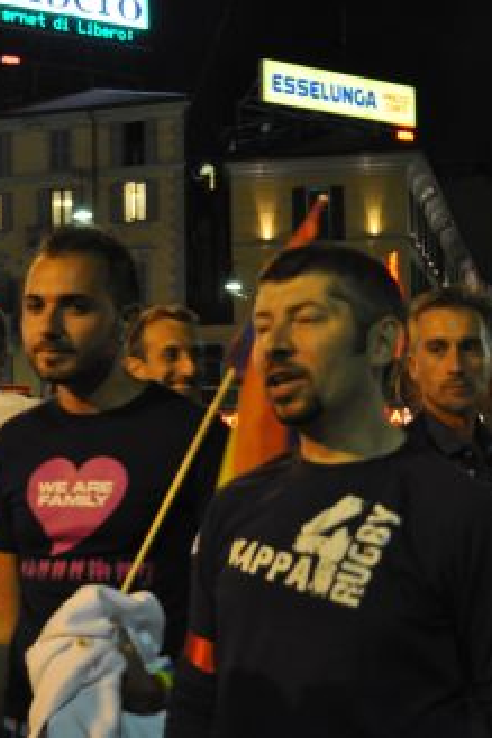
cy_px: 370
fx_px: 1637
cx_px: 171
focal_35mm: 80
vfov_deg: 25.4
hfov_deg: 17.1
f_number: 5
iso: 1600
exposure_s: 1/13
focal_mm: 35
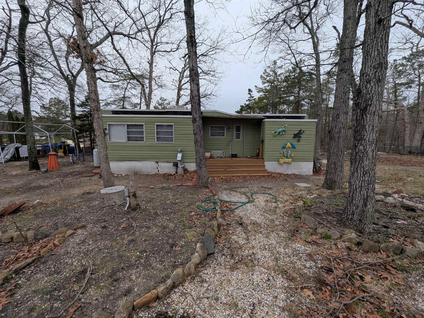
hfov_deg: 106.2
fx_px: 159
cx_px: 212
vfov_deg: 89.9
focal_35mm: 13
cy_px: 159
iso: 49
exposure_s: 1/1198
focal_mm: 1.95
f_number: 2.2
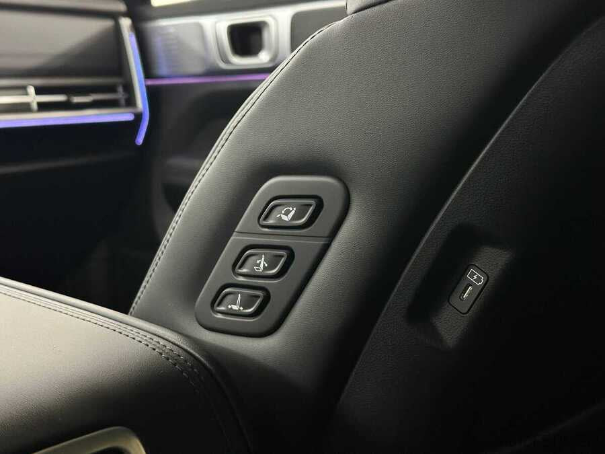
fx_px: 839
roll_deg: +0.1
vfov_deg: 30.3
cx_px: 302
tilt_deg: -9.6
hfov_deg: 39.7
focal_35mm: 48
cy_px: 227
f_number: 1.78
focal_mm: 6.86
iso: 320
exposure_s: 1/33
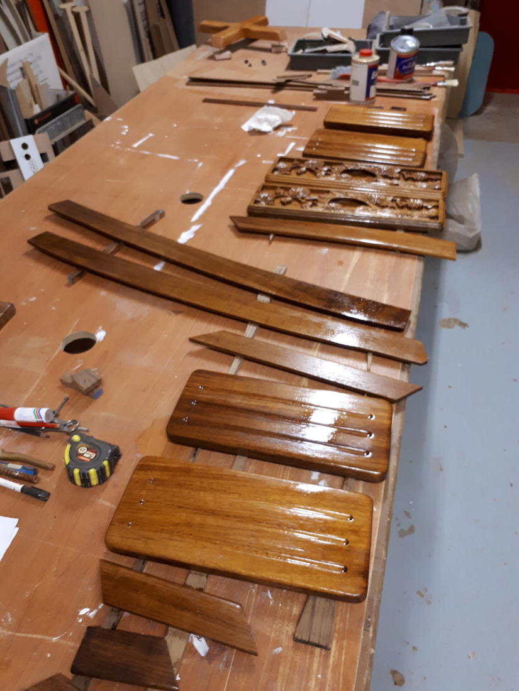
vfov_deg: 65.3
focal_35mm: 27
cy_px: 346
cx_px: 260
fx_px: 540
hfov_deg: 51.4
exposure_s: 1/20
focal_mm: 3.6
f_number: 1.9
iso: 200
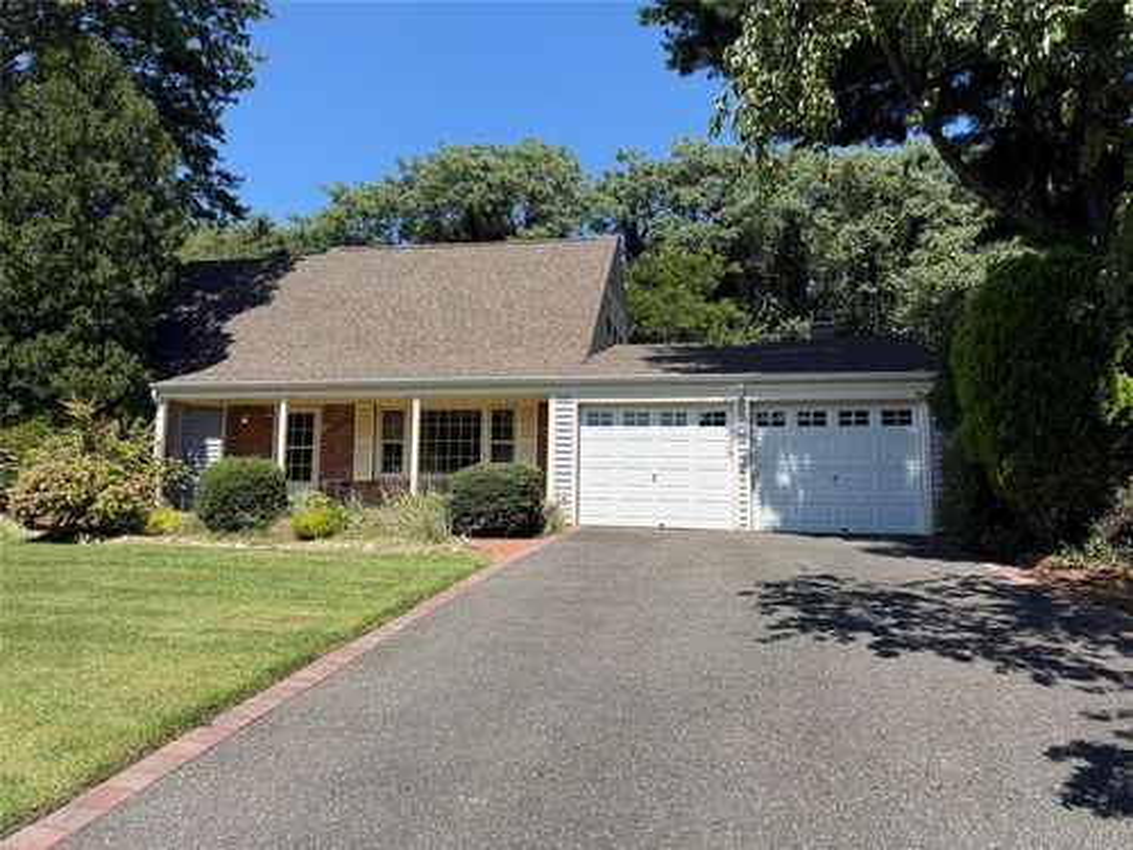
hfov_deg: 71.6
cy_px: 425
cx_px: 566
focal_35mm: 24
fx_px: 786
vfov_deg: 56.8
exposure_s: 1/3145
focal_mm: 6.76
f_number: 1.78
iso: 80
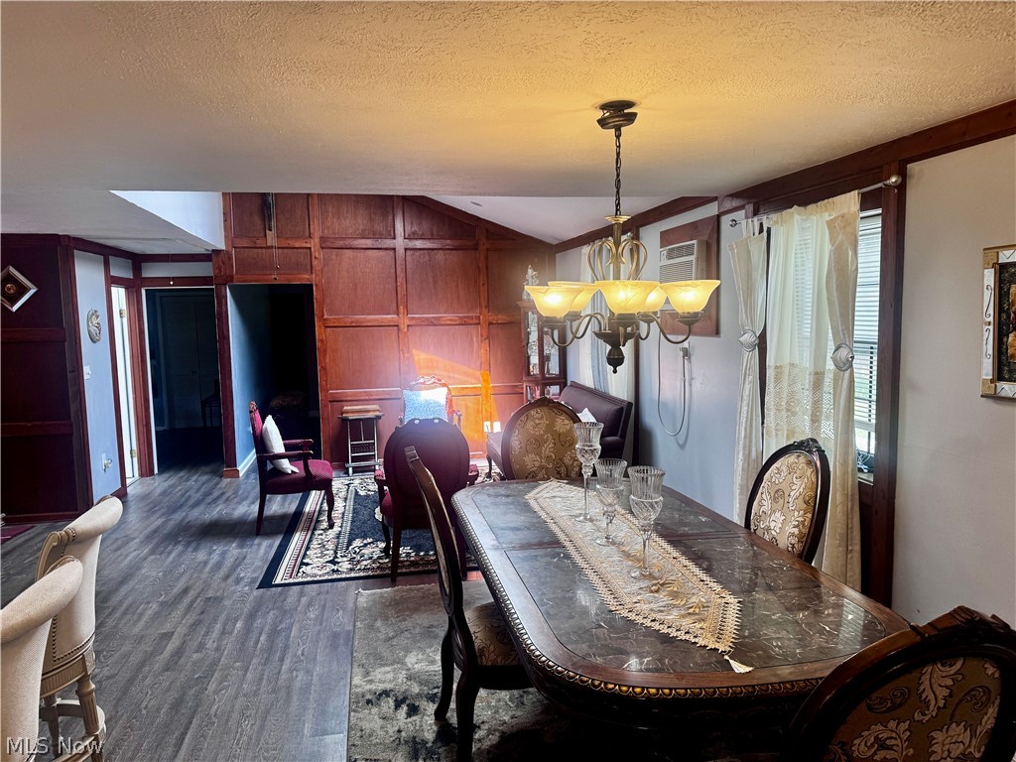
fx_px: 704
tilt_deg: -5.6
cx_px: 508
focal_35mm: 24
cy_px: 381
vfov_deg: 56.8
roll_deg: +1.0
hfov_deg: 71.6
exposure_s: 1/120
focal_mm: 6.76
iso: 80
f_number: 1.78
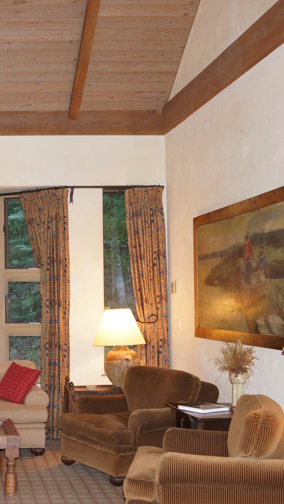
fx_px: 642
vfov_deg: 42.8
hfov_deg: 22.3
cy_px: 292
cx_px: -85
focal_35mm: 48
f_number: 4
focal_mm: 16
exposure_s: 1/60
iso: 400
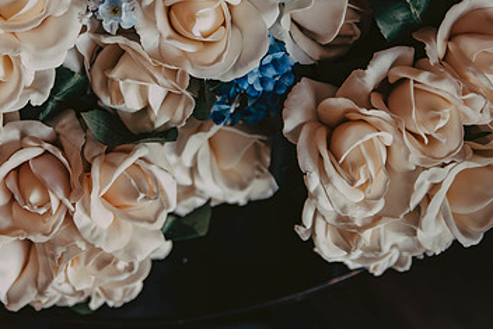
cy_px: 64
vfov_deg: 17.1
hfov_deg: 25.5
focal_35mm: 79
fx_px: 1082
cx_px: 158
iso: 320
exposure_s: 1/125
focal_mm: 48
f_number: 2.8
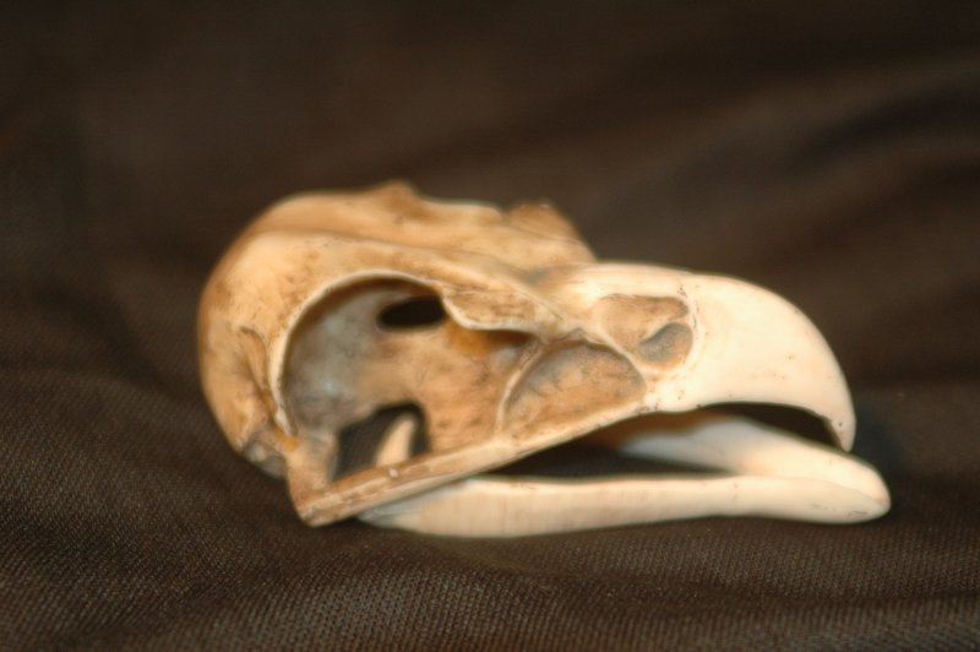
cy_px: 326
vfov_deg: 13.0
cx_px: 490
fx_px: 2856
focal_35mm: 105
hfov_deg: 19.5
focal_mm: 70
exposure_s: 1/60
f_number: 3.2
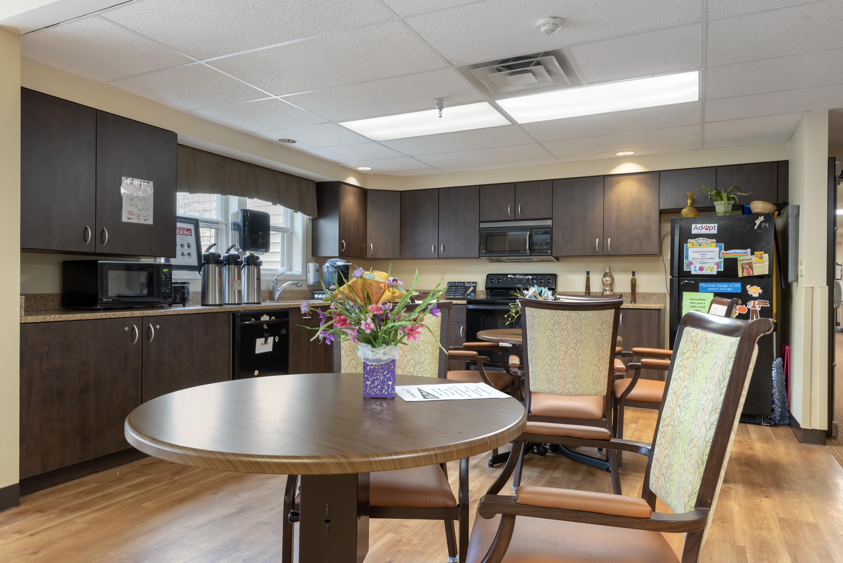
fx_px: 562
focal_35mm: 24
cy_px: 282
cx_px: 422
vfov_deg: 53.2
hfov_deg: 73.7
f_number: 11
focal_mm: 24
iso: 200
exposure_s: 1/5
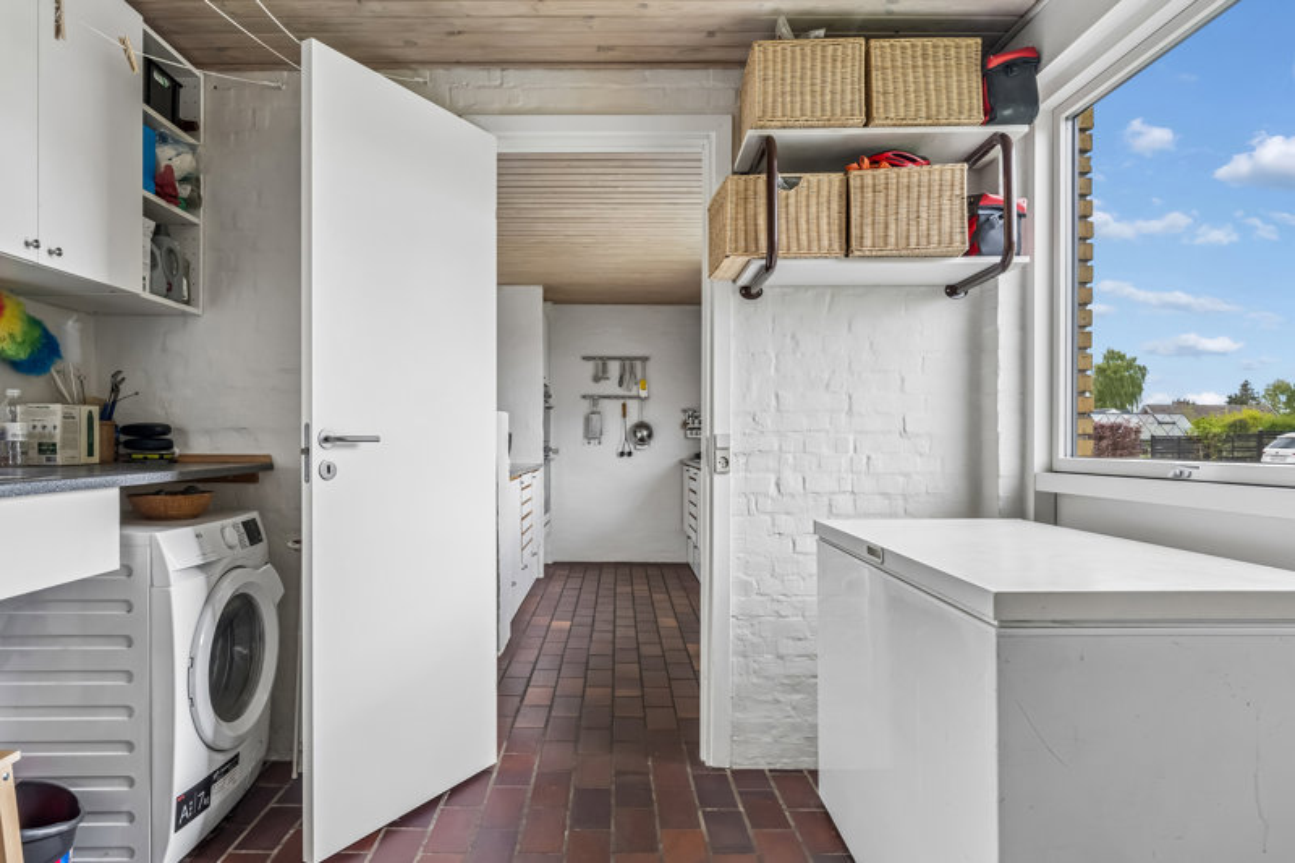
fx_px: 809
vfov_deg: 56.1
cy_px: 432
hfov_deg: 77.3
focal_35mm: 22
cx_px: 648
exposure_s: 1/3.33
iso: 200
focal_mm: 15
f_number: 8
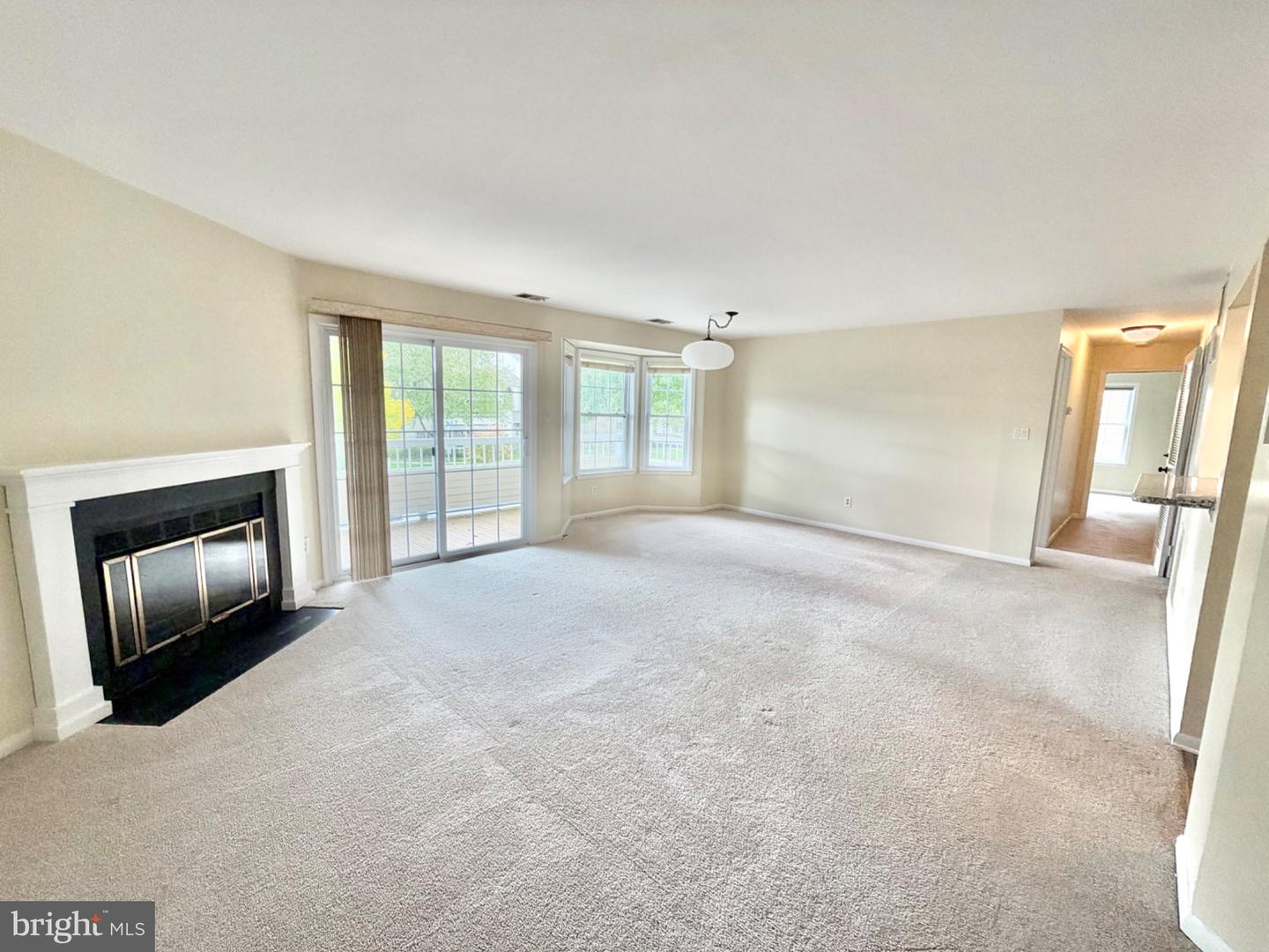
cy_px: 476
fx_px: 513
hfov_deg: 102.1
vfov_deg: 85.7
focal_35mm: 14
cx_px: 634
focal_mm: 2.22
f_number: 2.2
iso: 250
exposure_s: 1/121
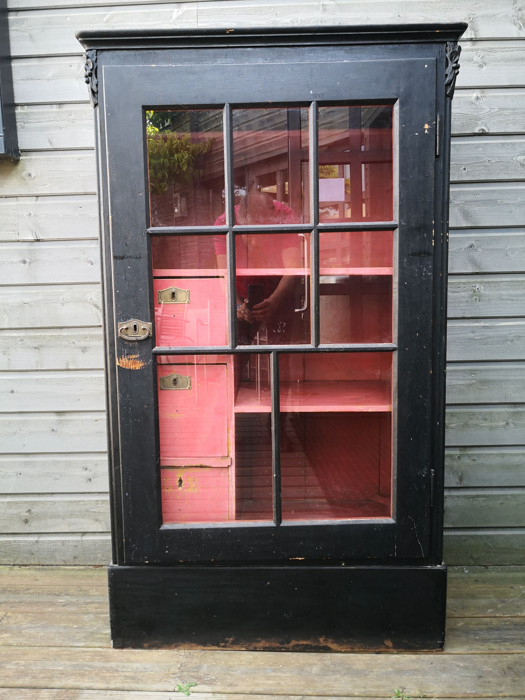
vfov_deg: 65.3
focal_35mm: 27
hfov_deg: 51.4
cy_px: 350
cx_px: 262
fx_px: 546
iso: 80
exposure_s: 1/100
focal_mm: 3.95
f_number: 1.6
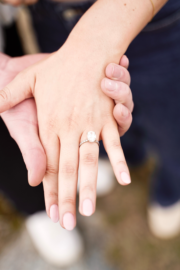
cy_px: 135
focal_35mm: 59
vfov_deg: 33.9
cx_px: 90
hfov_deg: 23.0
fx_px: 442
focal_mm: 59
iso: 100
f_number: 2.8
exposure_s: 1/800
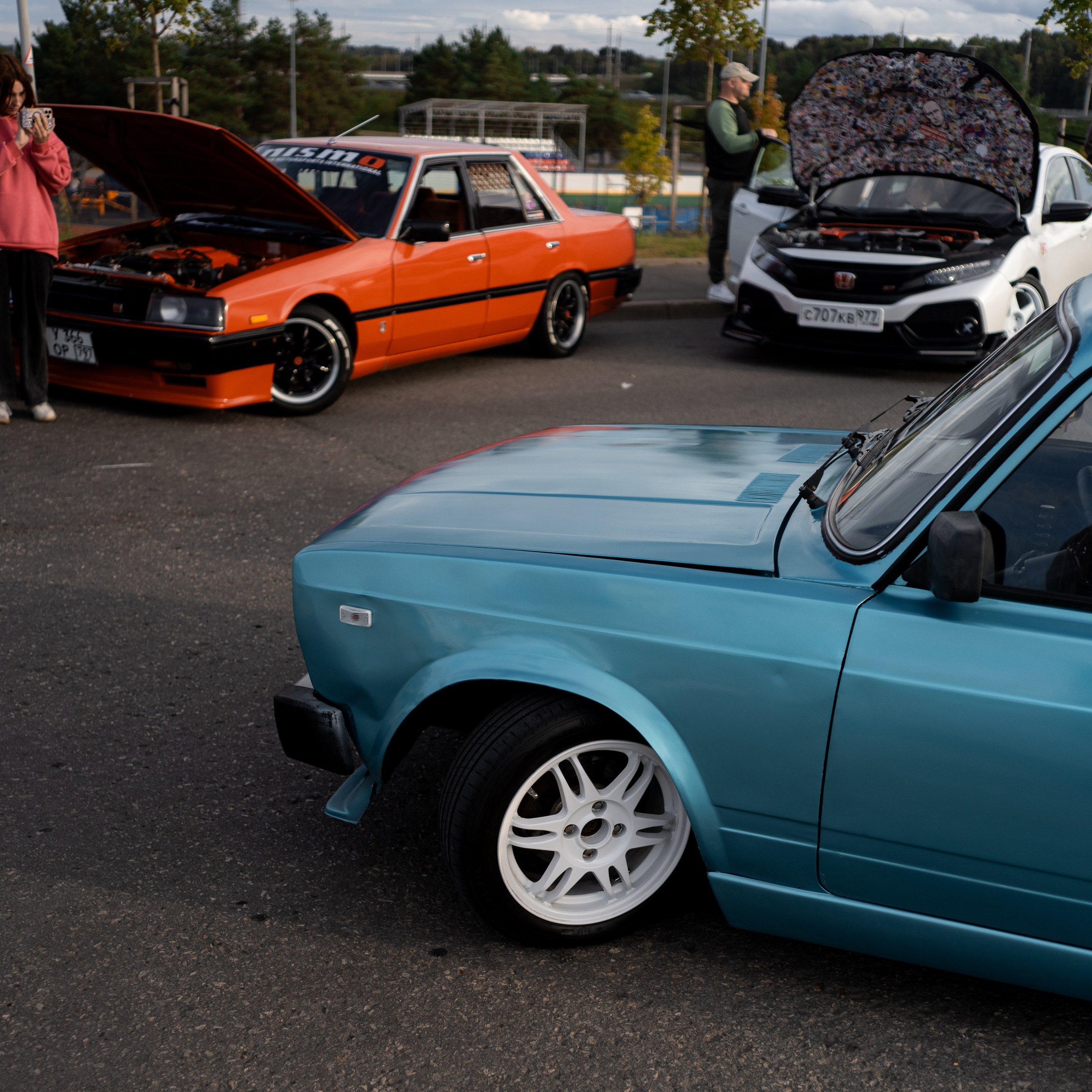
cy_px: 690
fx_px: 1606
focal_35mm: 45
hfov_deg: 37.6
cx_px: 549
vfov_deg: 37.3
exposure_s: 1/1250
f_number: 2.2
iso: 100
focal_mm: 35
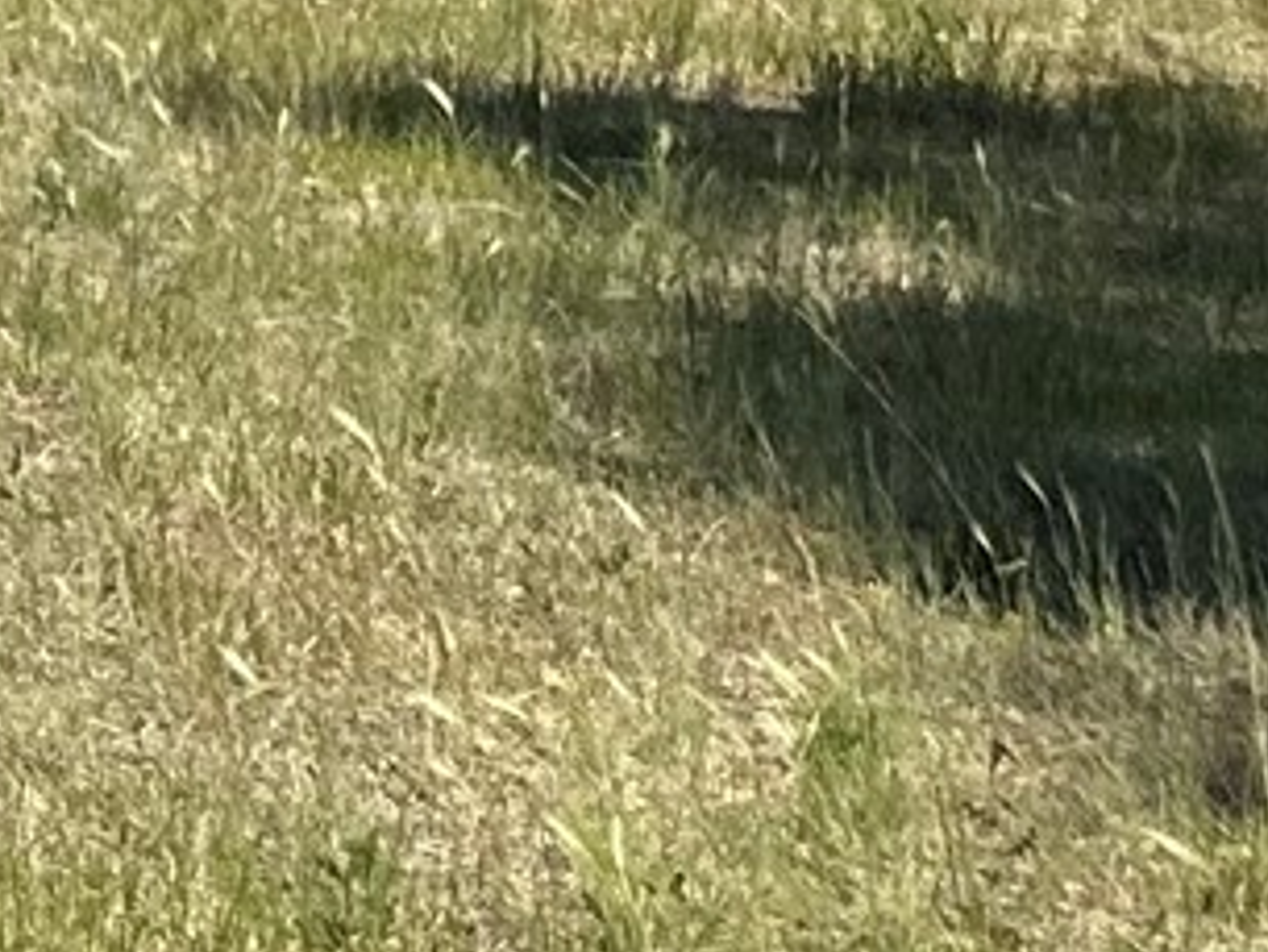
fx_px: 5900
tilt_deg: -0.2
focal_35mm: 161
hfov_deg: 9.7
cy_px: -607
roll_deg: -2.0
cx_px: -2449
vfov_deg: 8.9
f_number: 1.78
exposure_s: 1/4016
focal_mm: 6.86
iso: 80
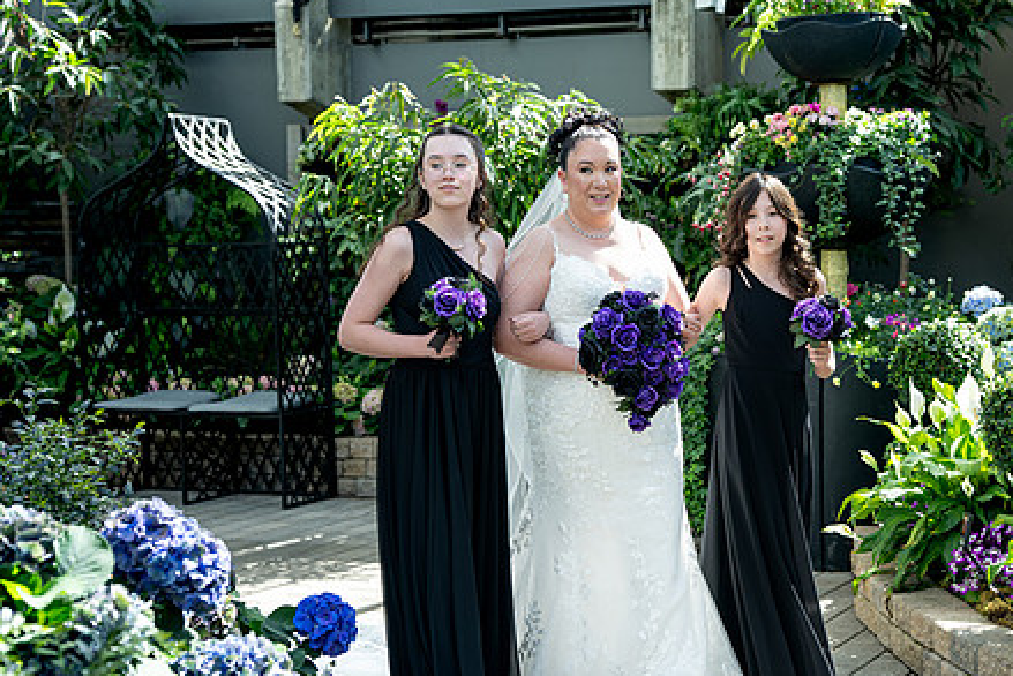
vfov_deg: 20.6
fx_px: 1858
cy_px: 412
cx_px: 614
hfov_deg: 30.4
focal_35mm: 66
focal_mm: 50
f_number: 2.8
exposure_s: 1/320
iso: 200
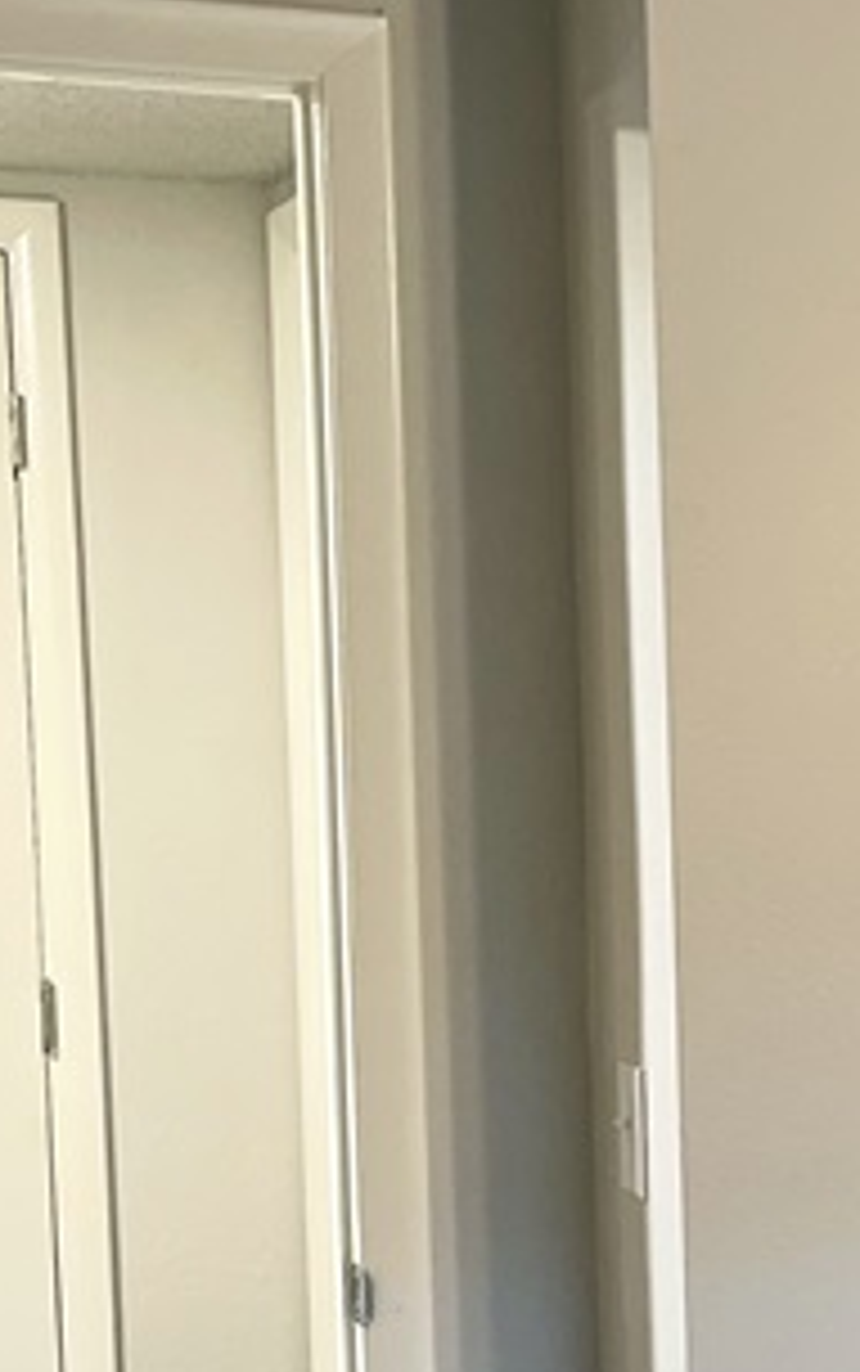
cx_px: 1589
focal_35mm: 91
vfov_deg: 22.7
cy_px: 945
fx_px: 3408
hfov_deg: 12.9
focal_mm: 5.1
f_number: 1.6
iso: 250
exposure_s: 1/60
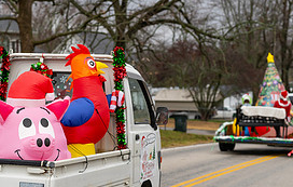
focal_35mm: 104
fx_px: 835
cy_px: 163
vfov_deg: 12.7
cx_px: 117
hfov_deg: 19.9
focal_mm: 46
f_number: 2.8
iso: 200
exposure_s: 1/640
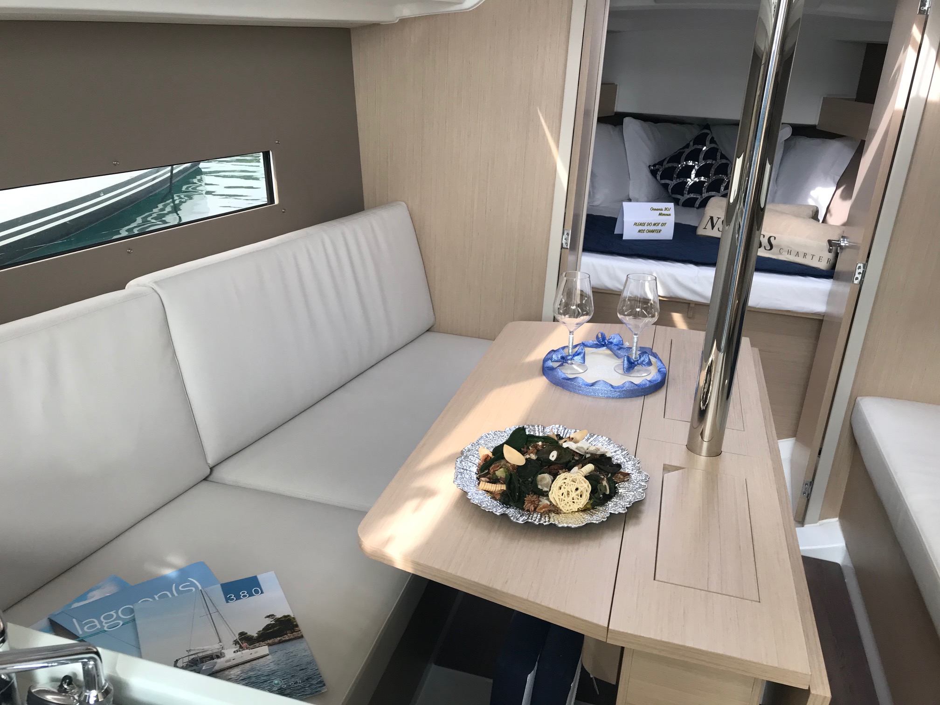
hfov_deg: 63.4
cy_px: 352
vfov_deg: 49.7
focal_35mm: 28
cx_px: 470
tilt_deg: -20.2
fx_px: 760
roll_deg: -1.7
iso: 40
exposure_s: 1/90
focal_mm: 3.99
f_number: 1.8
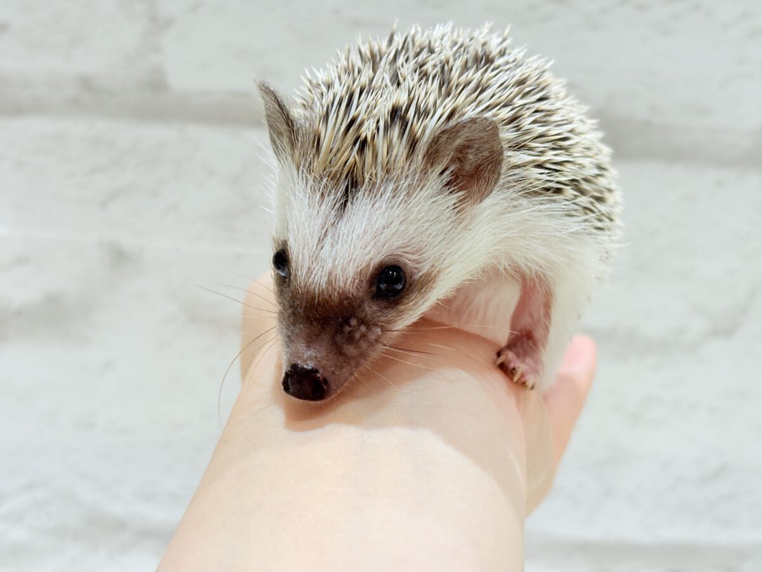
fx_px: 1145
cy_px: 286
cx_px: 381
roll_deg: -2.3
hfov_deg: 36.8
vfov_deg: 28.0
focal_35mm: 52
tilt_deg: -2.4
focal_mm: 5.96
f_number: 1.6
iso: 64
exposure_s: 1/200
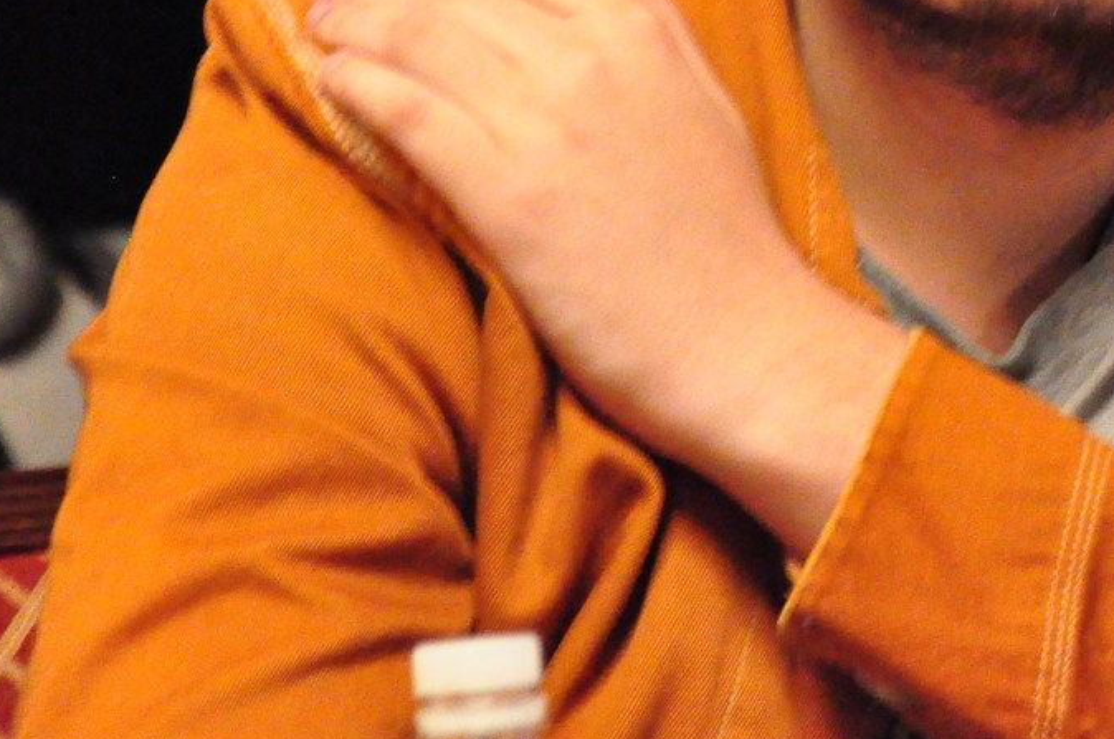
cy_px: -121
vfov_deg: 3.6
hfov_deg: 5.4
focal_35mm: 380
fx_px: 11746
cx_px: 1056
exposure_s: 1/40
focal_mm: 105
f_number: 5.6
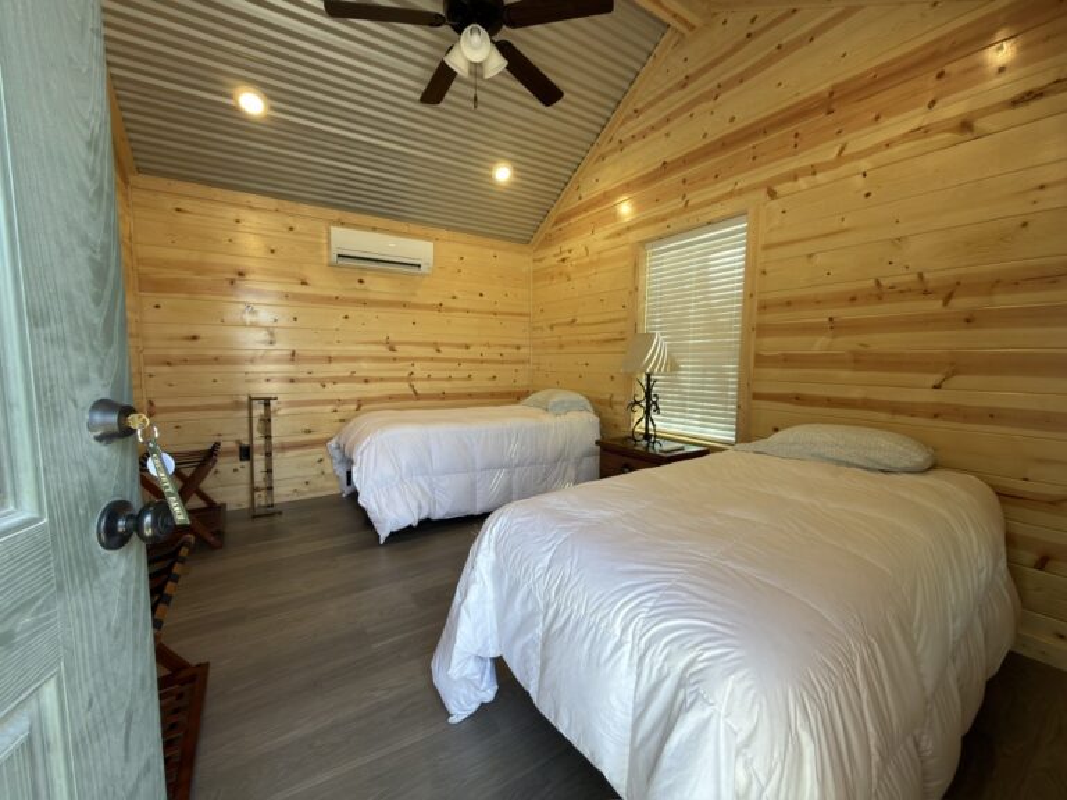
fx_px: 432
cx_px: 534
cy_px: 400
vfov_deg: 85.7
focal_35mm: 14
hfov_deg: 102.1
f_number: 2.2
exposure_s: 1/60
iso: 32
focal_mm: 2.22
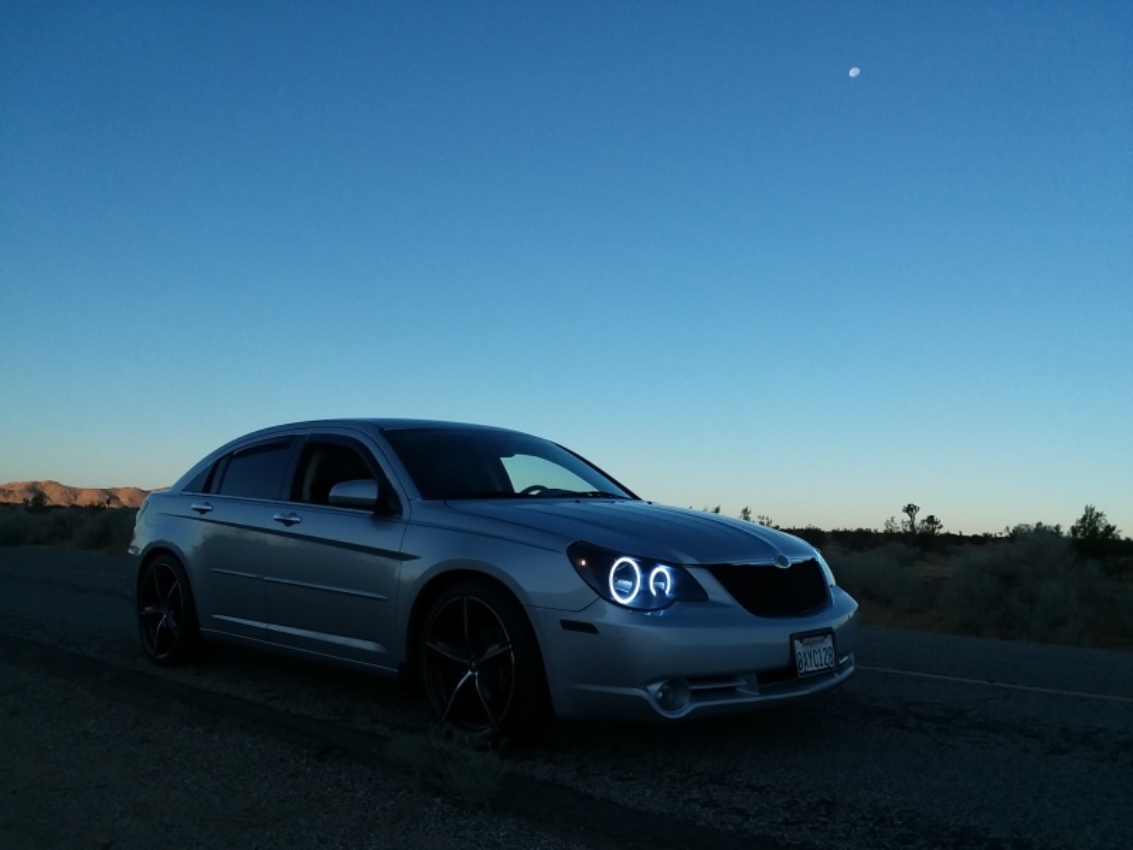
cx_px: 566
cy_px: 425
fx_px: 949
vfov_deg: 48.2
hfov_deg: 61.7
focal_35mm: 29
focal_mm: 2.47
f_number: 1.9
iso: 40
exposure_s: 1/891
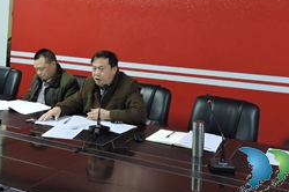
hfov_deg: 39.6
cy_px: -4
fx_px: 401
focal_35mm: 50
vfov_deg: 25.5
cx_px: 134
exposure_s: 1/15
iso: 400
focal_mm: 4.3
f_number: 3
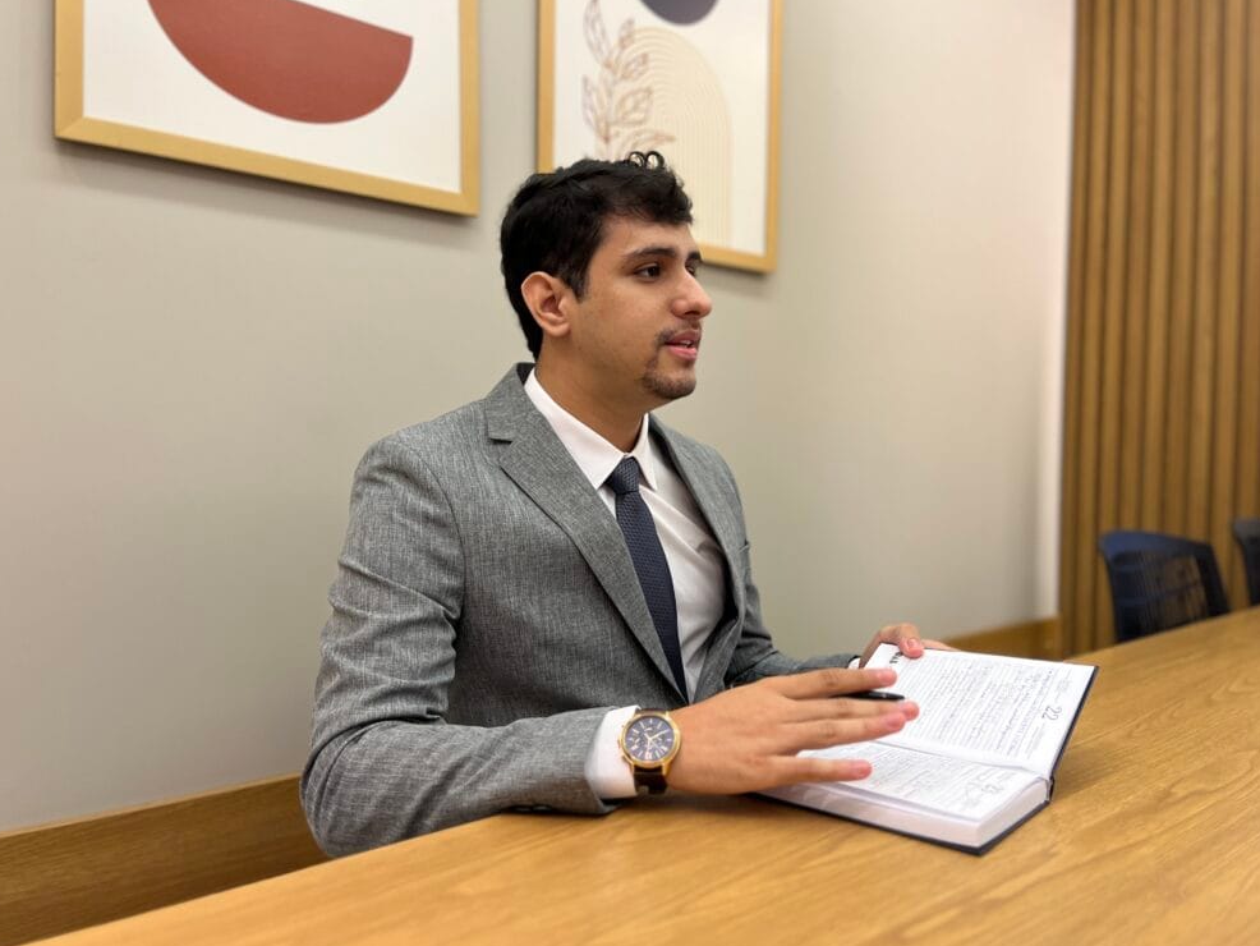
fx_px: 983
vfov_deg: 51.4
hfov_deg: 65.3
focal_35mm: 27
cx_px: 634
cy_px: 483
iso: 125
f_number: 1.6
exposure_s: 1/60
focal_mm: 5.1
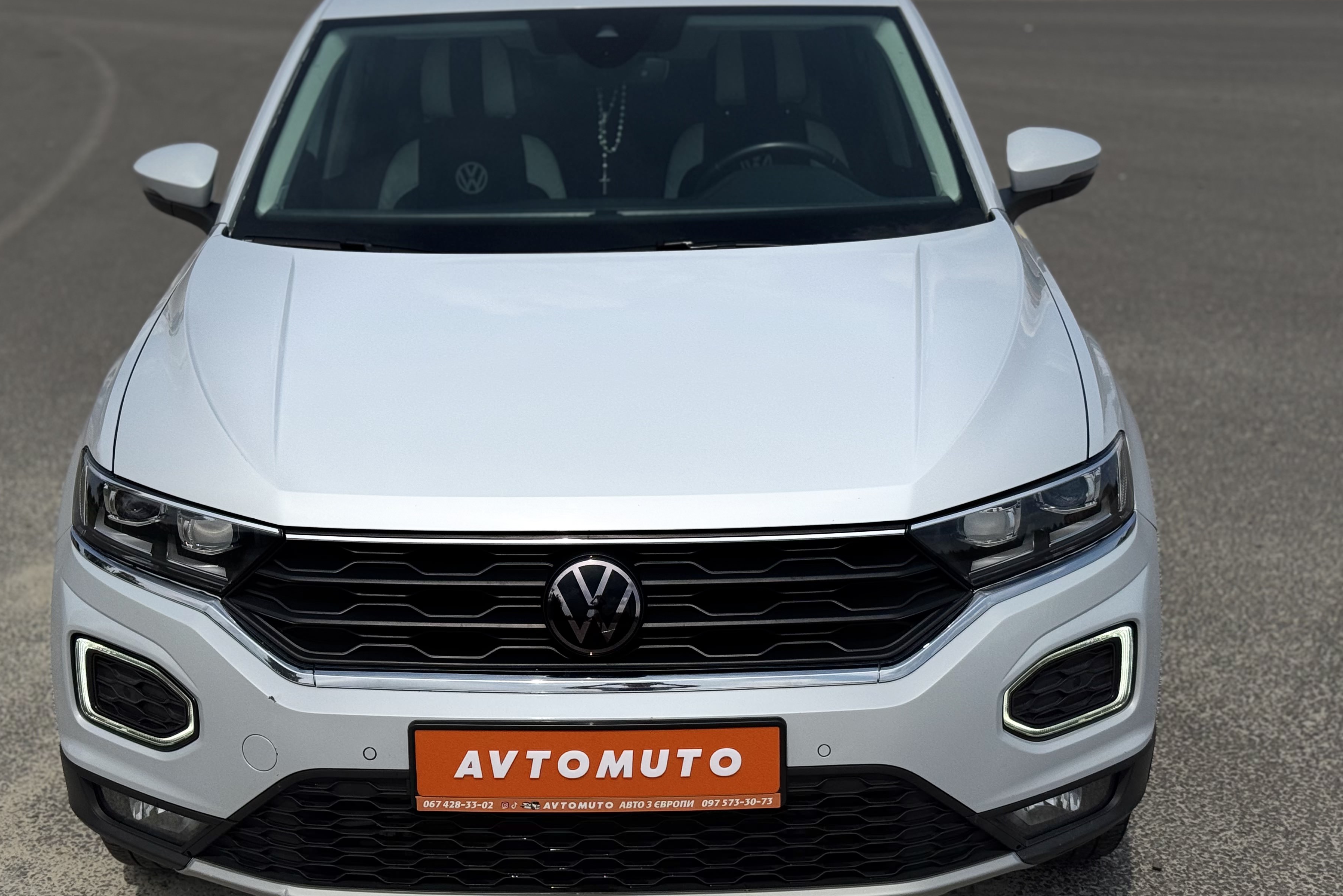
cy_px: 432
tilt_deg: -15.2
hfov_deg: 35.6
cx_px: 602
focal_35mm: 56
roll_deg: +0.0
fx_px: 2089
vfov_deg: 24.2
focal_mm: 6.76
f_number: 1.78
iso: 64
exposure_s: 1/15385
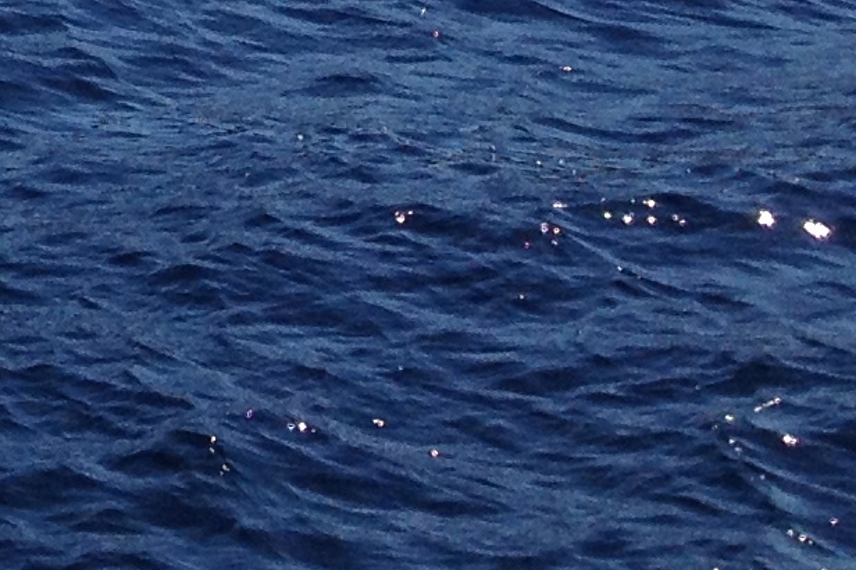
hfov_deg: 9.5
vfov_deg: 6.5
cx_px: -1159
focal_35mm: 193
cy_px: -1112
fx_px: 4586
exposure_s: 1/2513
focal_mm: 4.28
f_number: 2.4
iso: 64
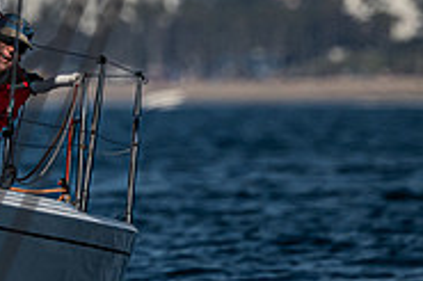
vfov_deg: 0.8
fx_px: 19957
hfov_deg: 1.2
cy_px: -108
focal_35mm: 1700
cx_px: -122
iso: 400
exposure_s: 1/6400
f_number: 5.6
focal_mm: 400
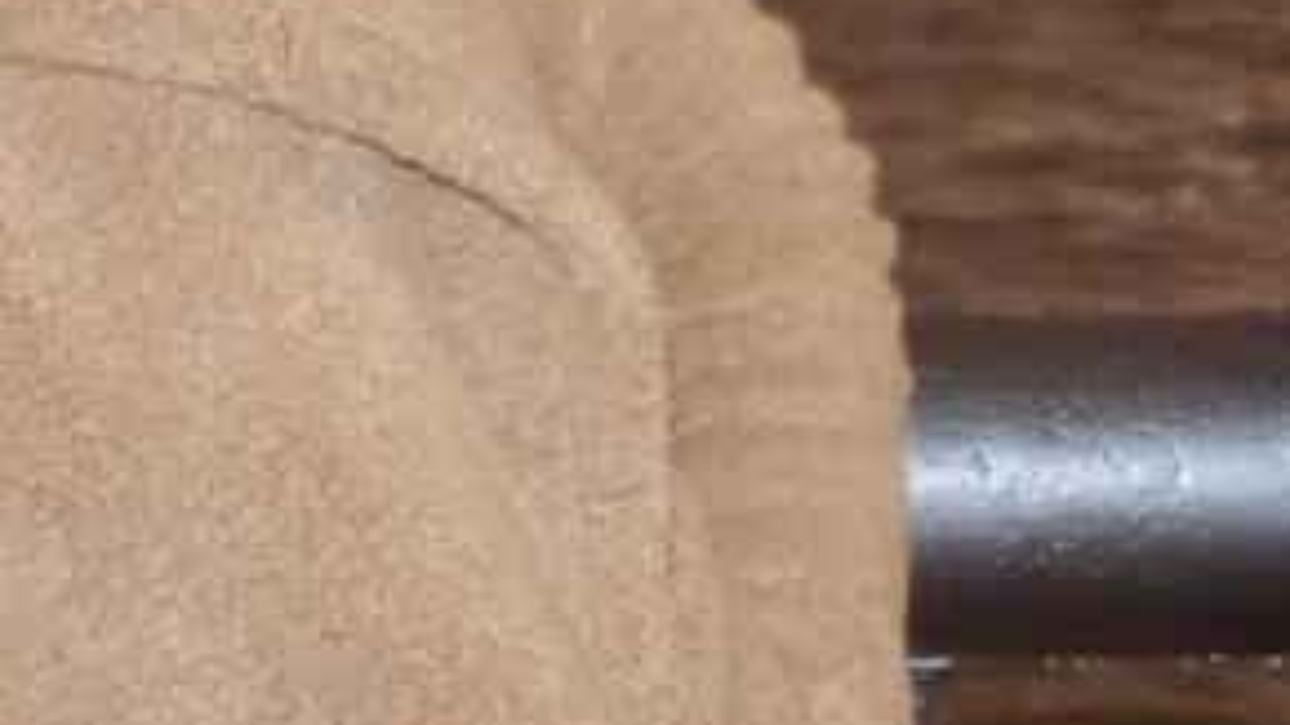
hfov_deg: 13.7
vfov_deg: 7.5
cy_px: -607
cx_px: 1103
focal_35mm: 156
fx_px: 5335
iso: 2200
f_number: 3.5
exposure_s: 1/60
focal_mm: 18
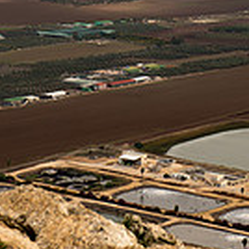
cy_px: -82
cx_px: 186
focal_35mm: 177
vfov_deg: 9.7
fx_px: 1440
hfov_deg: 9.9
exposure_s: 1/640
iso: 100
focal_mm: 62
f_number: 3.5
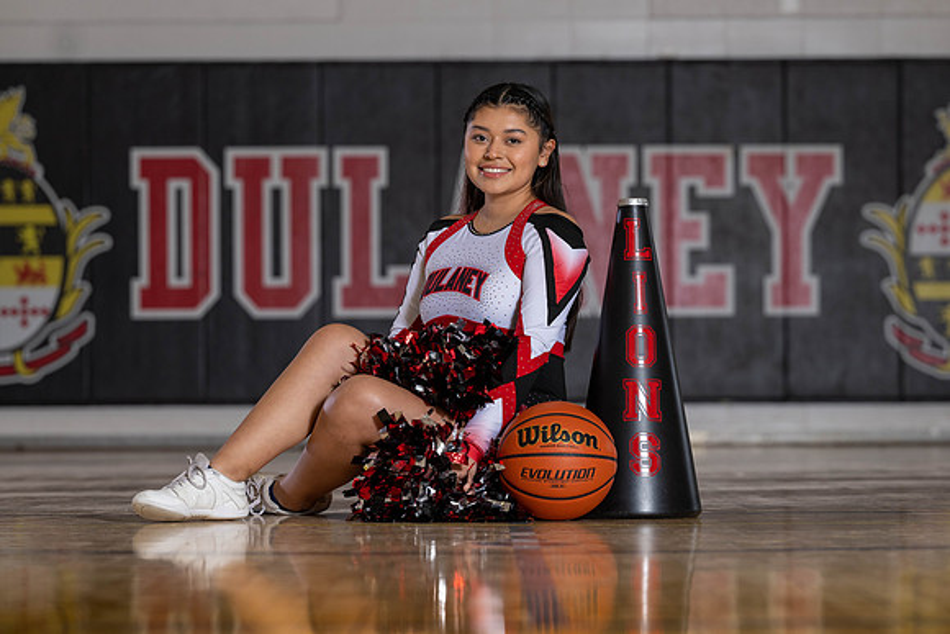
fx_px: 3366
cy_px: 298
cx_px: 485
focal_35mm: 128
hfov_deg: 16.1
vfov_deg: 10.8
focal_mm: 104
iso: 160
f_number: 3.5
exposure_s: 1/200
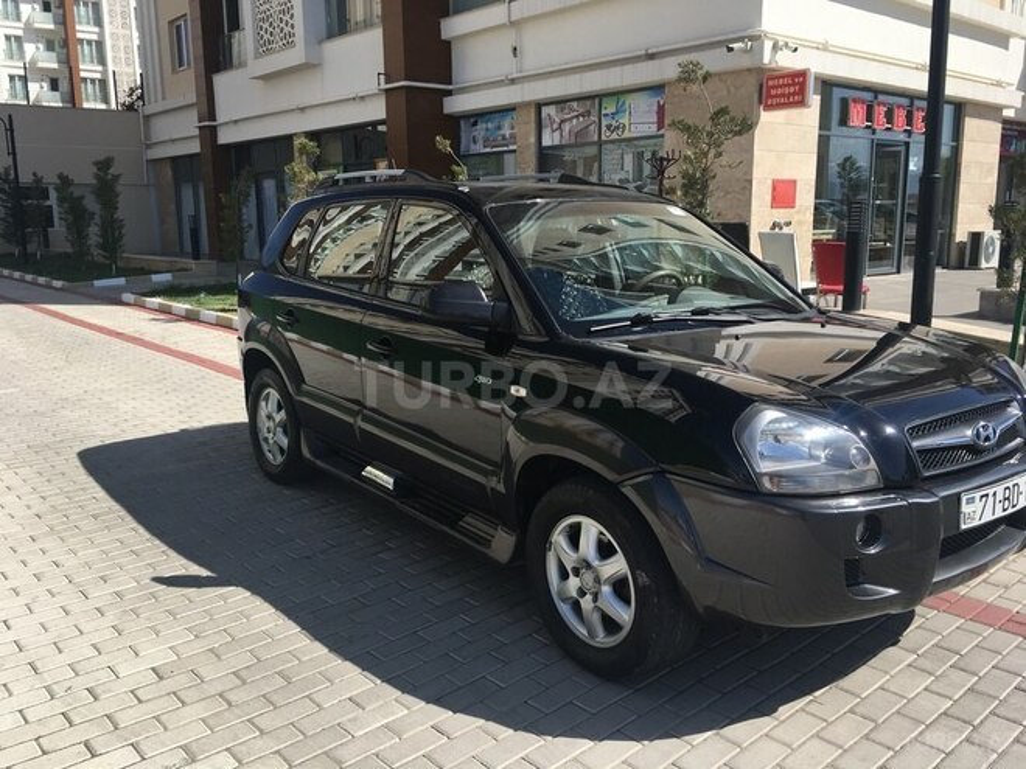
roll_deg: +1.0
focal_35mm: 29
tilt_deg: -10.6
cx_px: 513
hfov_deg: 61.7
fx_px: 860
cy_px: 384
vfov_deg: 48.2
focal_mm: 4.15
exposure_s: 1/1479
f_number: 2.2
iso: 25
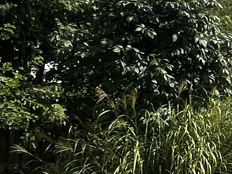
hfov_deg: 15.2
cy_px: 45
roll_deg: -0.5
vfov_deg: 15.3
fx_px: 644
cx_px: 500
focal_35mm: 96
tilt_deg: +1.8
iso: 32
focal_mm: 1.57
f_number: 1.8
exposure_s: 1/2016
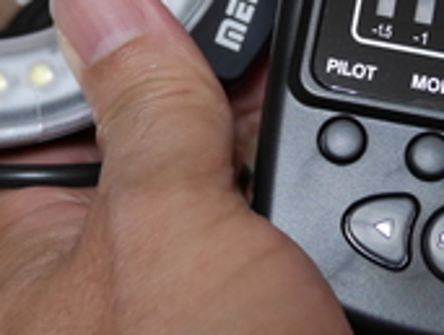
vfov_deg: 13.1
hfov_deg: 17.5
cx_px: 283
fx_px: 1440
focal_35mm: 112
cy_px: 17
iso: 1250
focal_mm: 16
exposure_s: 1/60
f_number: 3.9
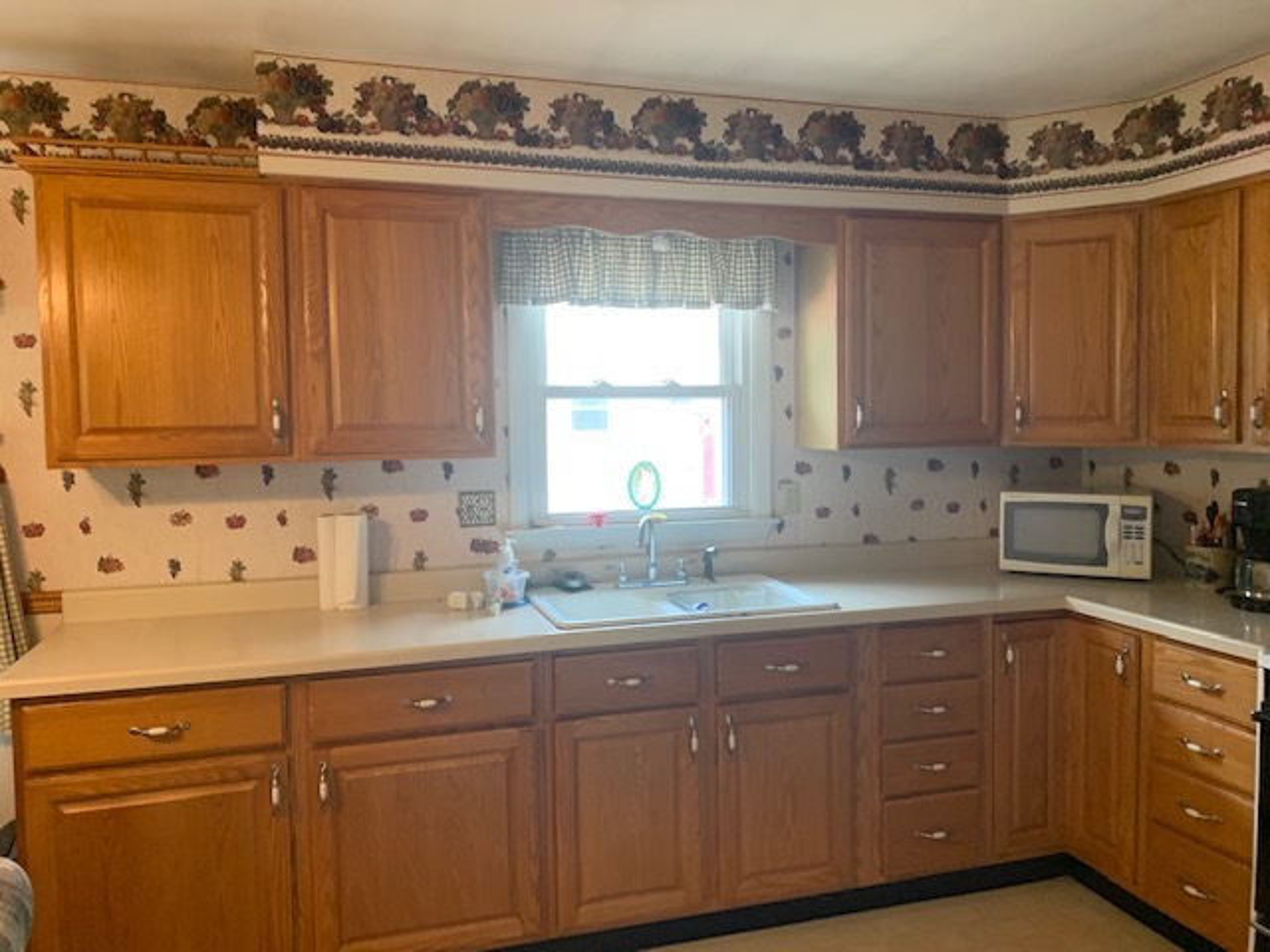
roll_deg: -0.3
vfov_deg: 53.1
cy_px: 476
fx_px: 954
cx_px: 635
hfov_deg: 67.3
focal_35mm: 26
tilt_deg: +0.2
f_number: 1.8
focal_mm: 4.25
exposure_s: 1/60
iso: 250
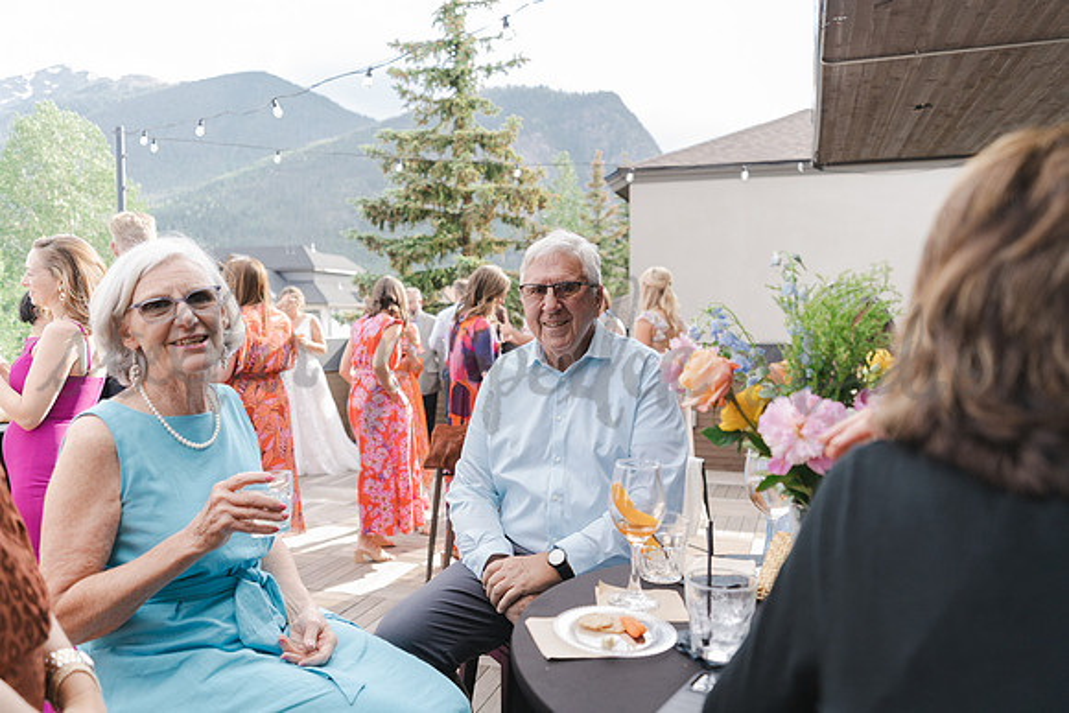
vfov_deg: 46.4
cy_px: 356
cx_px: 534
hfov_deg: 65.5
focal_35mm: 28
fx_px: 832
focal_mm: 28
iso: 500
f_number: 2.8
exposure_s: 1/1000
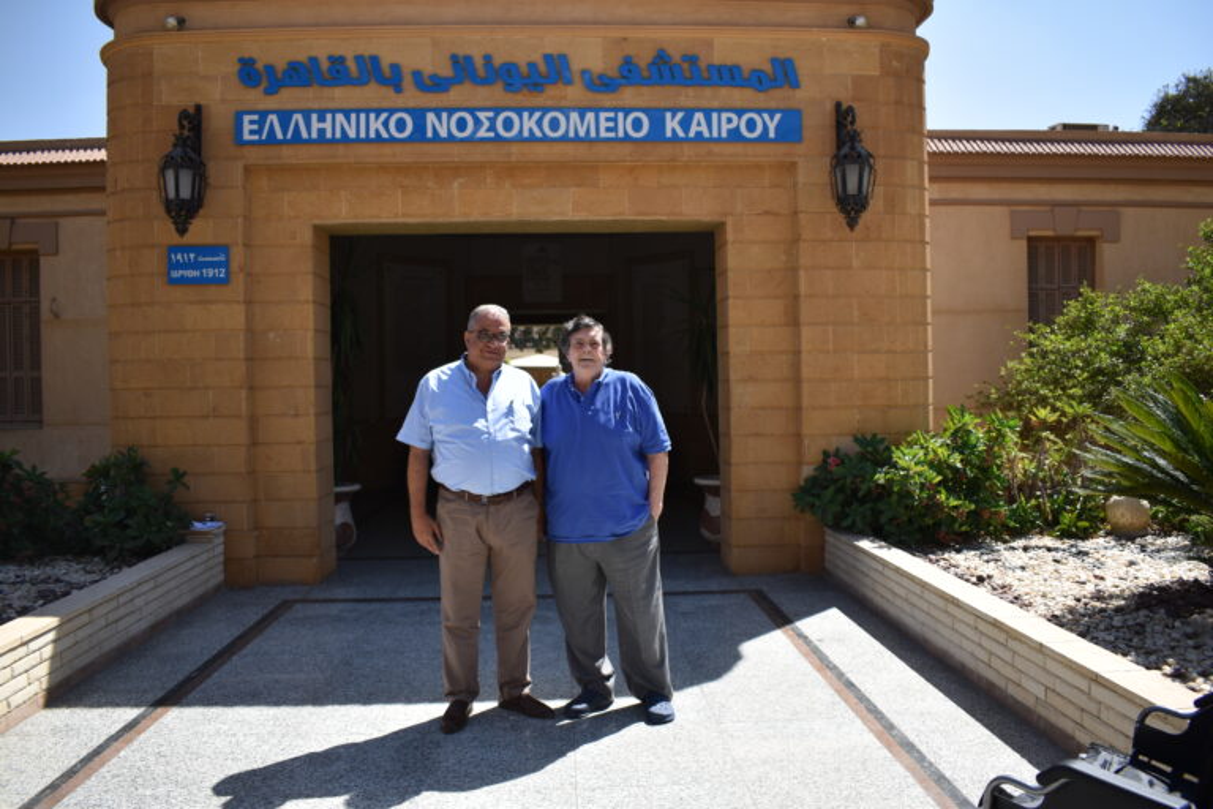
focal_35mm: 27
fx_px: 910
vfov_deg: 47.9
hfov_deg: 67.4
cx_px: 606
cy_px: 404
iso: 100
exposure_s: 1/640
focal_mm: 18
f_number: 4.5
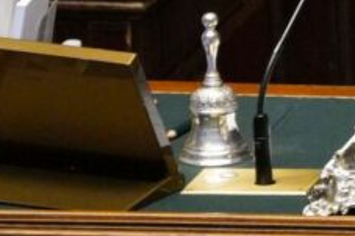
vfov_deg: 0.7
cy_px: -153
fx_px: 20042
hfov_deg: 1.0
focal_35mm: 2034
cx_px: 533
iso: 12800
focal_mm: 400
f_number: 5.6
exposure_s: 1/160
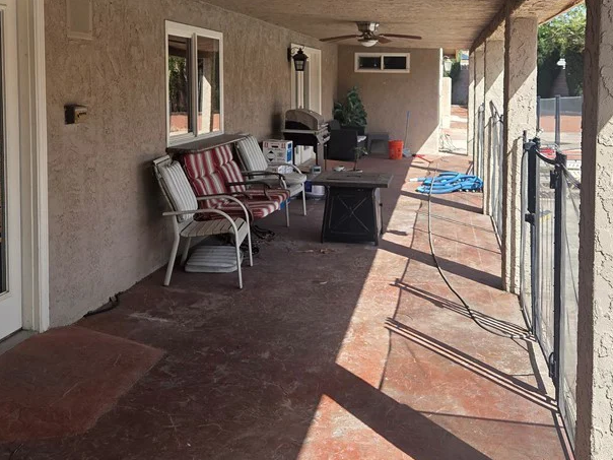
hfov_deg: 47.8
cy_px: 127
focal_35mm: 39
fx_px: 691
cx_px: 339
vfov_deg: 36.1
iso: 80
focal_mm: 5.4
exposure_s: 1/2060
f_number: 1.8
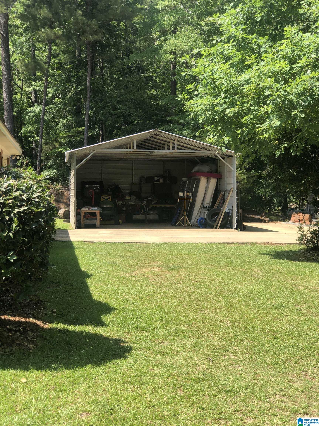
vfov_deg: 33.8
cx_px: 160
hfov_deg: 25.7
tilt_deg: -0.8
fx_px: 700
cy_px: 213
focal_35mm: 57
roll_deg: +0.5
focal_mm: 6.6
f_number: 2.8
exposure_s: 1/309
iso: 20
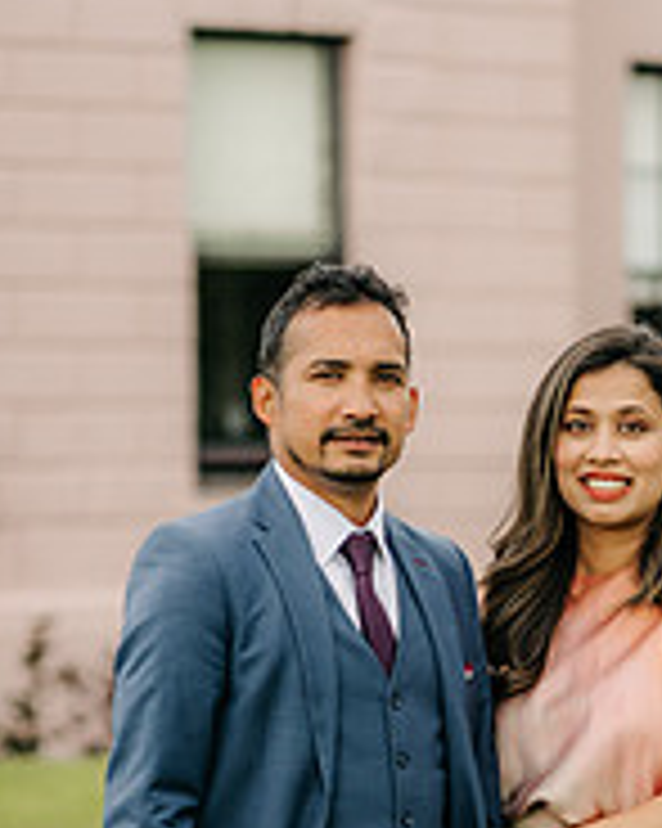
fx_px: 4780
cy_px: 846
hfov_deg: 7.9
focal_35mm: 195
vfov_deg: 9.8
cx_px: 477
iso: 500
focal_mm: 85
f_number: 2.5
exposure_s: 1/1000
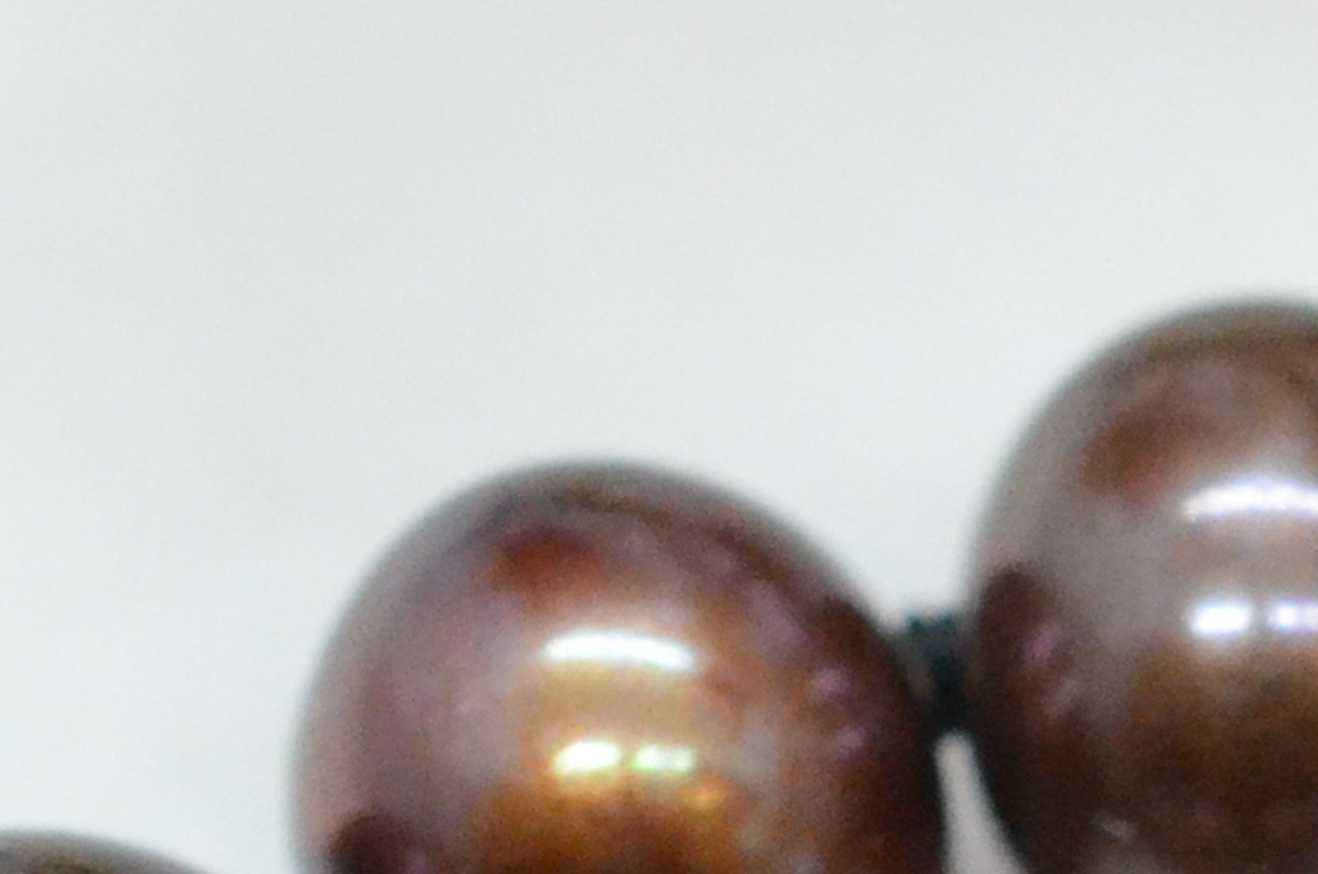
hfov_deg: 5.9
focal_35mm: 339
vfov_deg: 4.0
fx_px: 12388
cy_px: 1633
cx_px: 3030
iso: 4000
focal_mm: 40
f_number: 6.3
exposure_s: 1/640
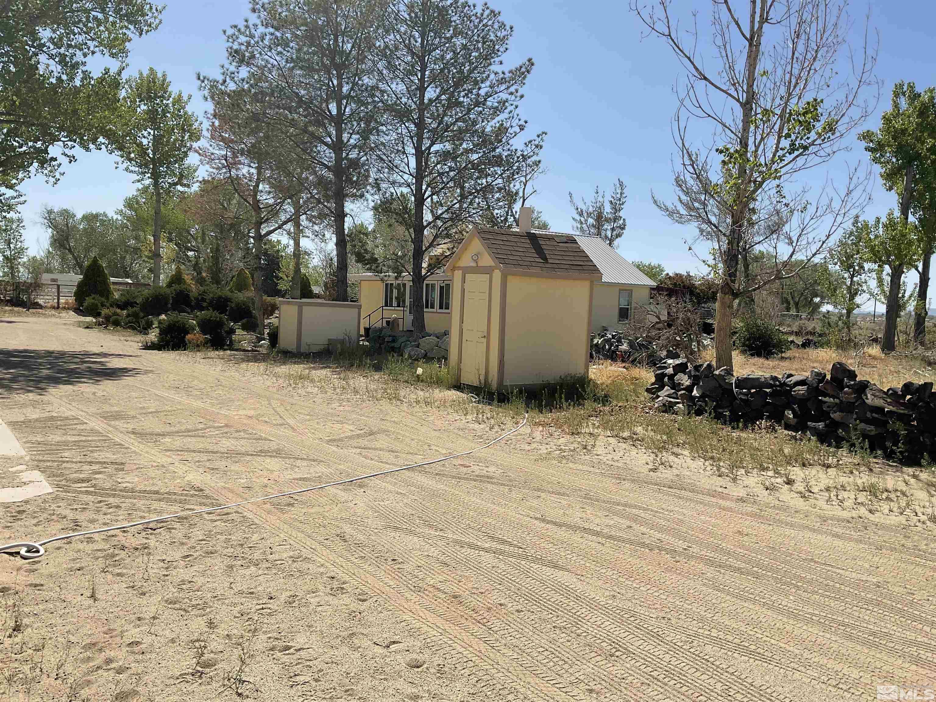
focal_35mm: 29
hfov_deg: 61.7
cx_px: 468
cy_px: 351
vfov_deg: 48.2
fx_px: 784
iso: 20
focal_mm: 3
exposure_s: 1/2959
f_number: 1.8
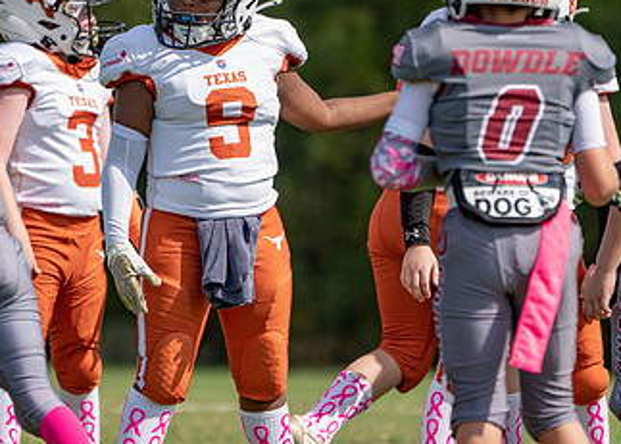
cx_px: 265
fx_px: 13269
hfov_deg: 2.7
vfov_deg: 1.9
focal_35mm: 752
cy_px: 215
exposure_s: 1/1250
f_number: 5.6
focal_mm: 400
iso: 320
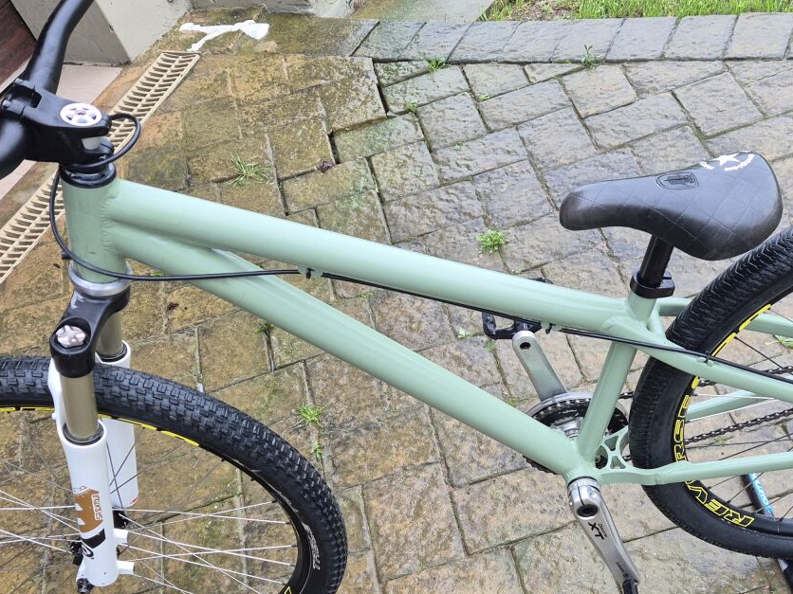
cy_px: 467
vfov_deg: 32.1
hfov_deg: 42.4
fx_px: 1008
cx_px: 526
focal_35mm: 44
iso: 80
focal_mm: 5.4
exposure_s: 1/180
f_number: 1.8
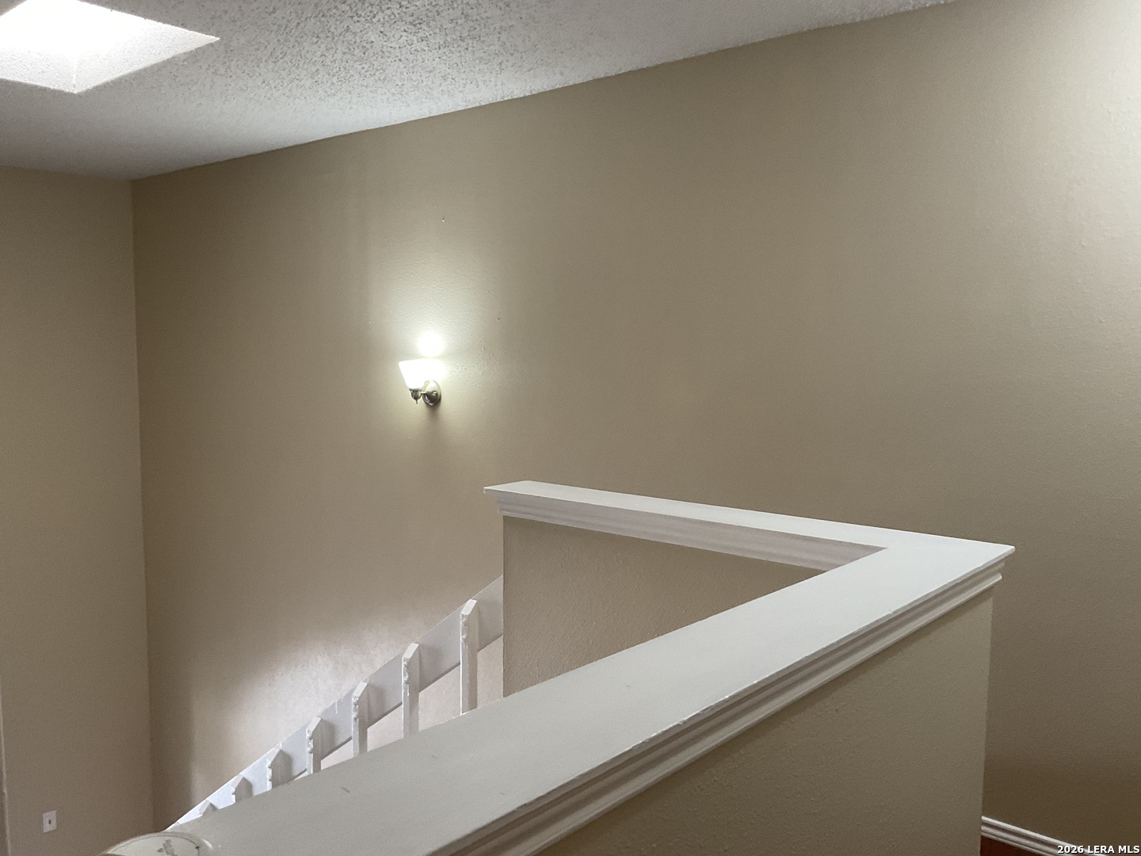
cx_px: 570
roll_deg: -0.1
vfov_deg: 48.2
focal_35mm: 29
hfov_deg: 61.7
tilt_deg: -3.8
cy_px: 428
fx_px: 956
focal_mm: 3
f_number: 1.8
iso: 125
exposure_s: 1/60
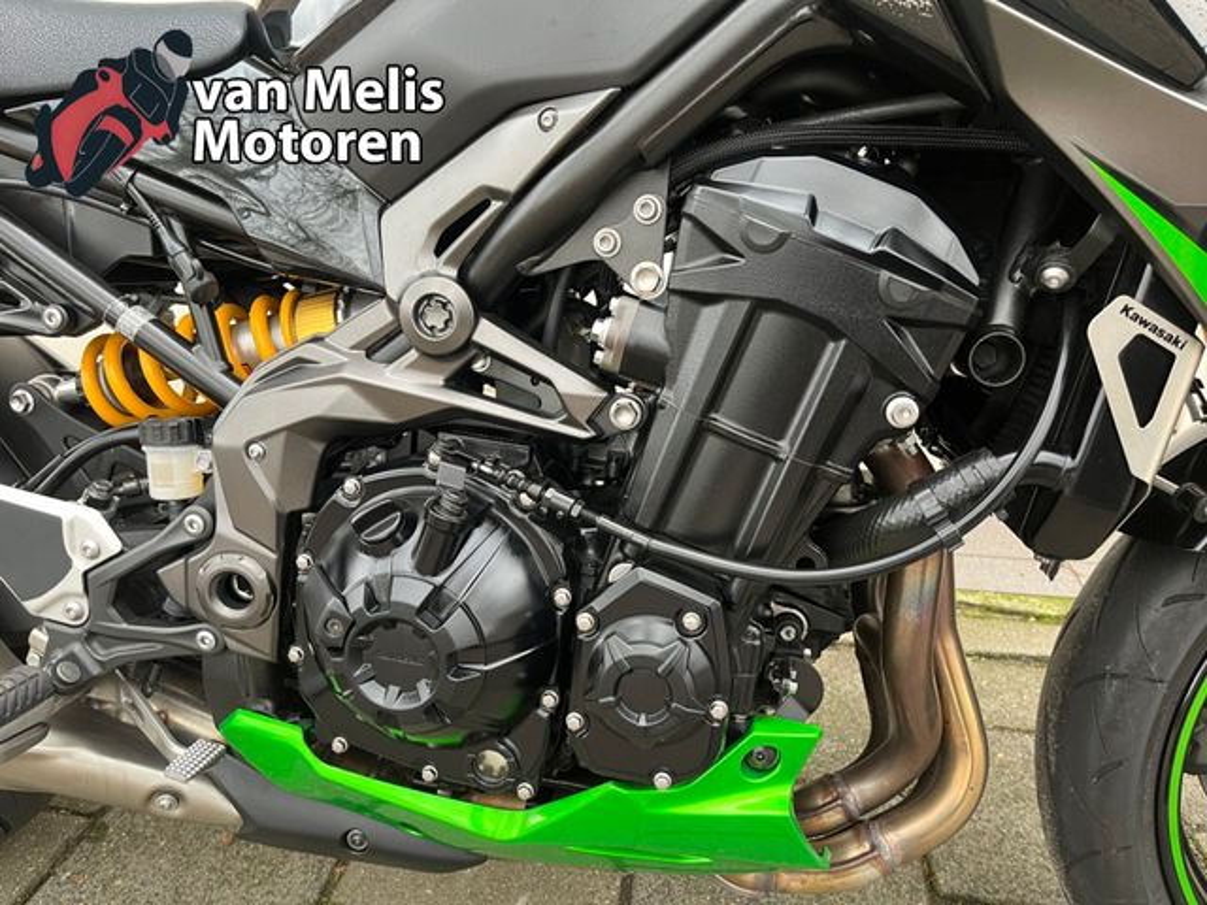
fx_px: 907
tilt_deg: -23.1
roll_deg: -1.0
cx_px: 604
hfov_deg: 67.3
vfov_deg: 53.1
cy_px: 452
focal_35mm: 26
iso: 125
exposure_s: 1/82
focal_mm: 5.1
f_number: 1.6
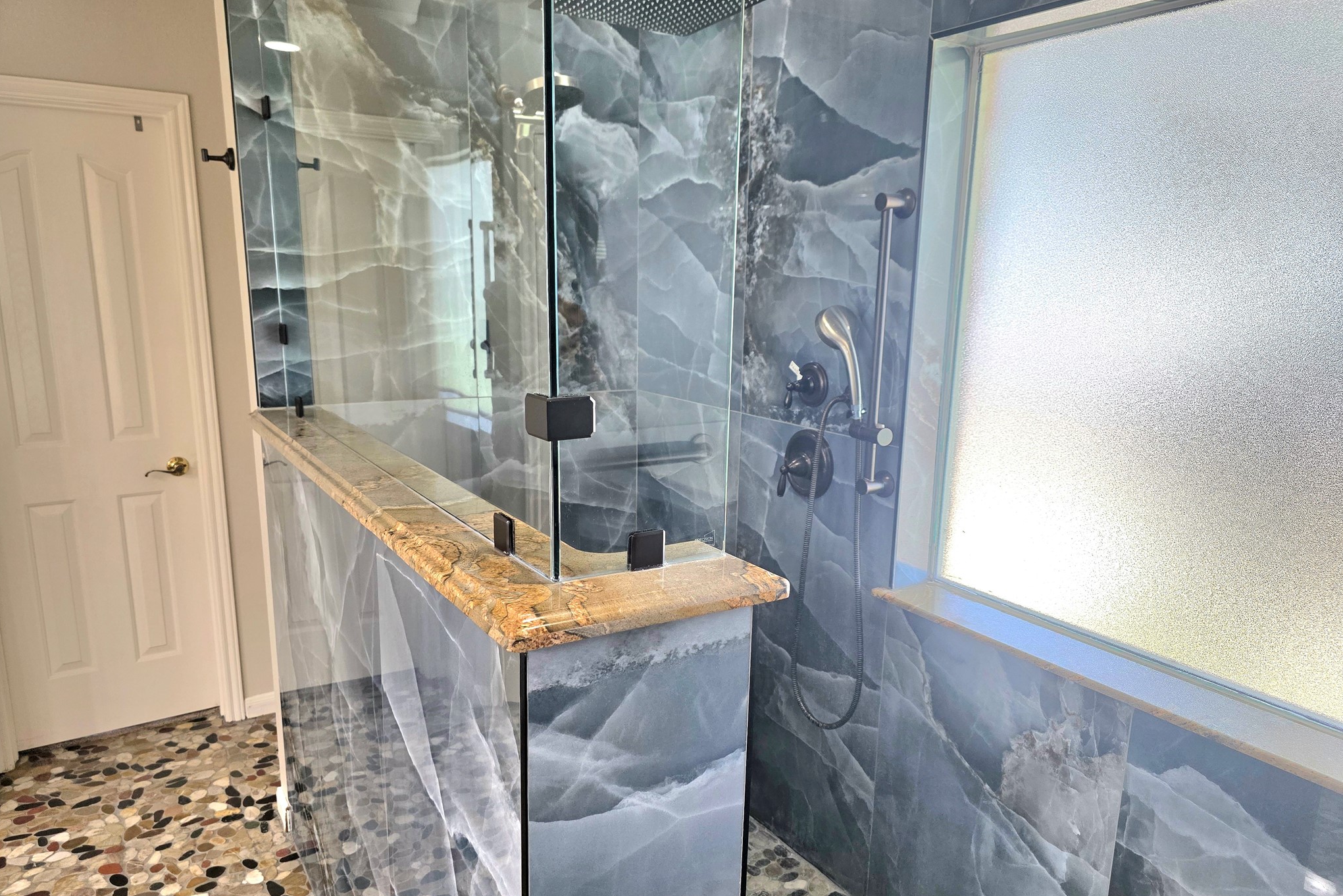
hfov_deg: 73.7
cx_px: 671
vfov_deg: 53.1
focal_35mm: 24
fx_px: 895
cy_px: 484
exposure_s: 1/120
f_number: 1.7
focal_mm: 6.3
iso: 200
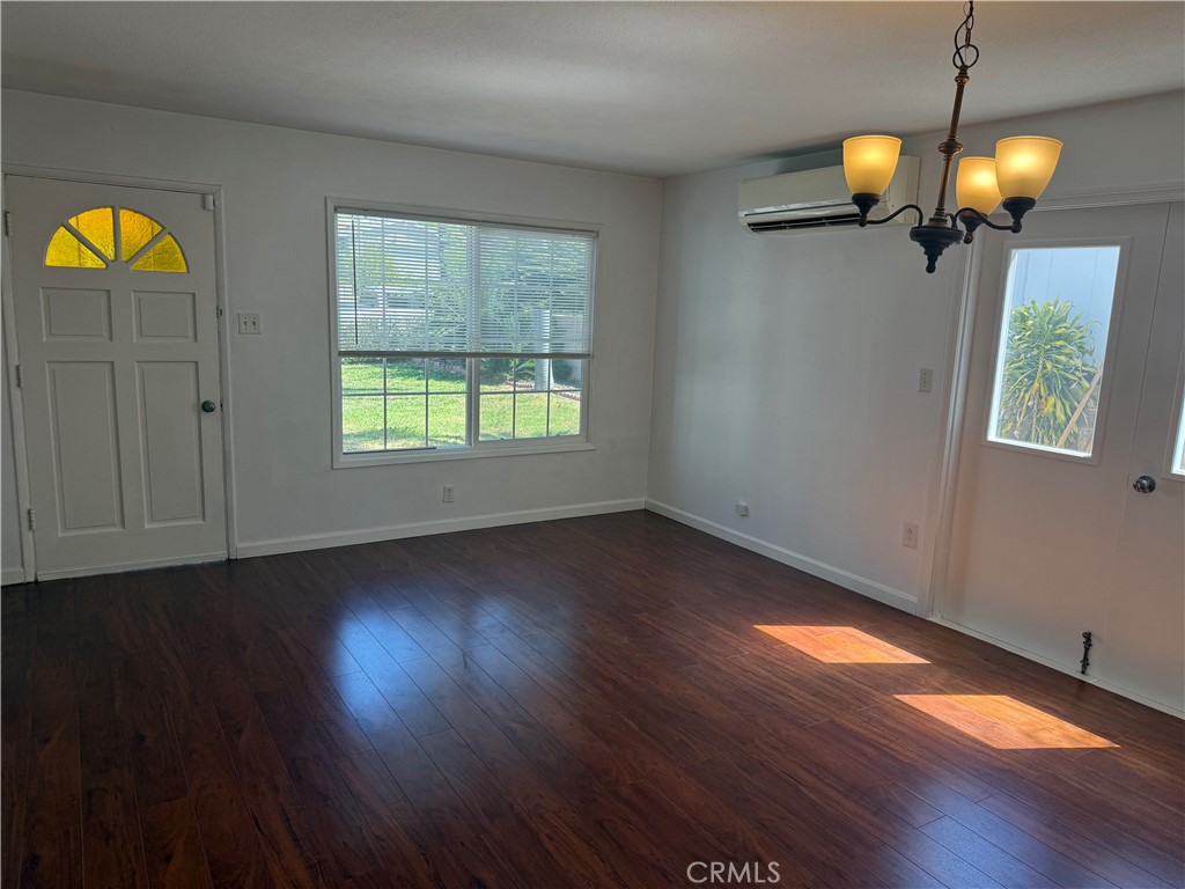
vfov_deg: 56.8
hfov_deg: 71.6
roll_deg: -2.4
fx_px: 822
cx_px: 592
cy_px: 444
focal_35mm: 24
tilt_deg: -9.3
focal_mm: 6.76
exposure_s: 1/391
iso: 100
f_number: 1.78
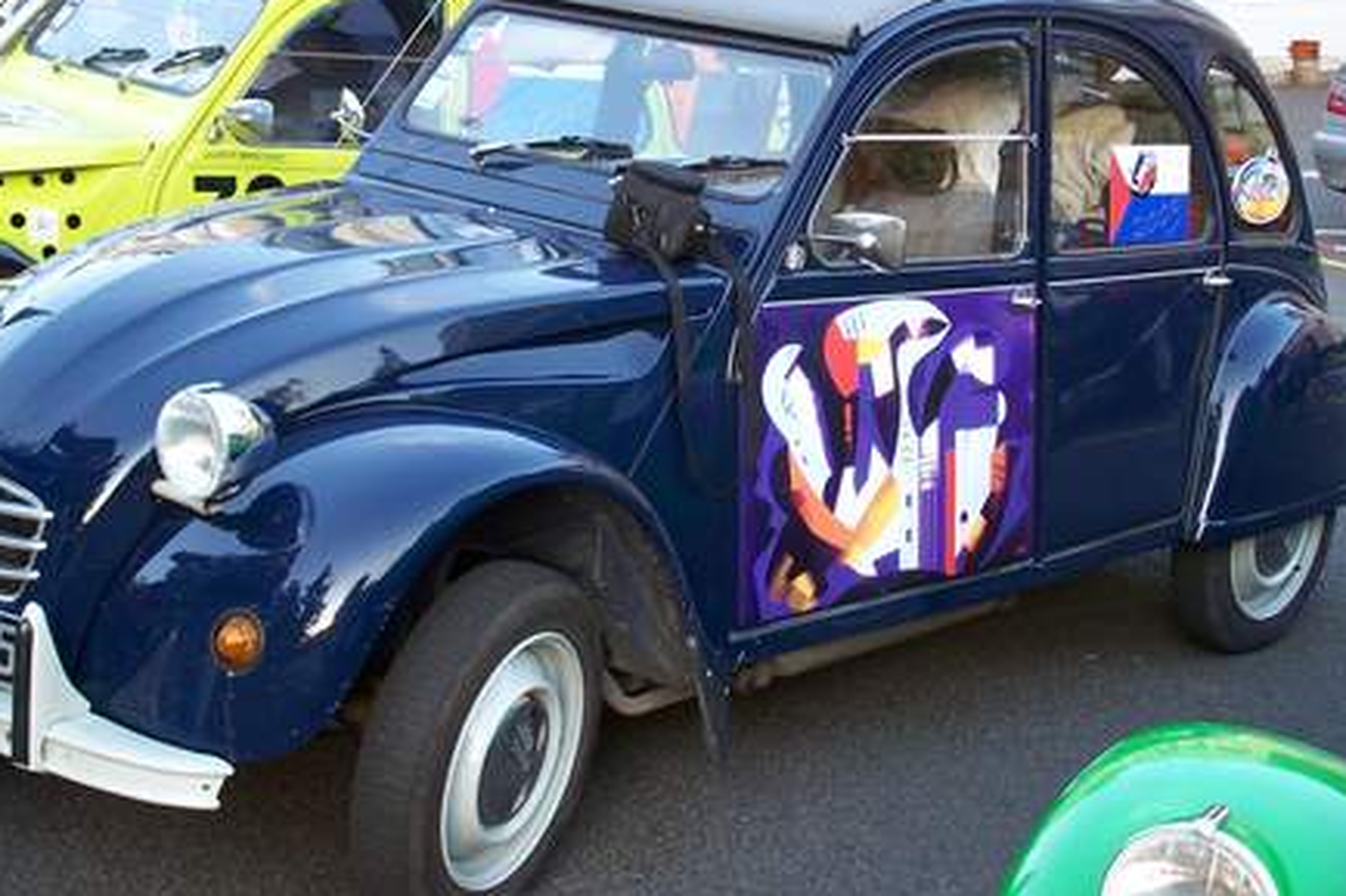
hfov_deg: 30.5
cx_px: 682
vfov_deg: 20.6
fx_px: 2467
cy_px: 353
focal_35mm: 66
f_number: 3.2
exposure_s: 1/40
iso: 200
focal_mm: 9.1
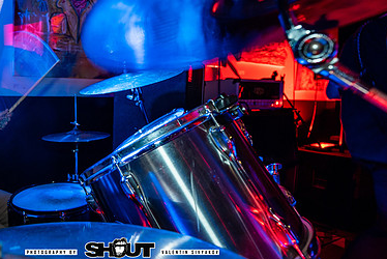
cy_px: 124
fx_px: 280
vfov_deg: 49.6
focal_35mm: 26
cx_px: 63
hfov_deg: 61.9
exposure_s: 1/10
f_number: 2.8
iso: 320
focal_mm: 14
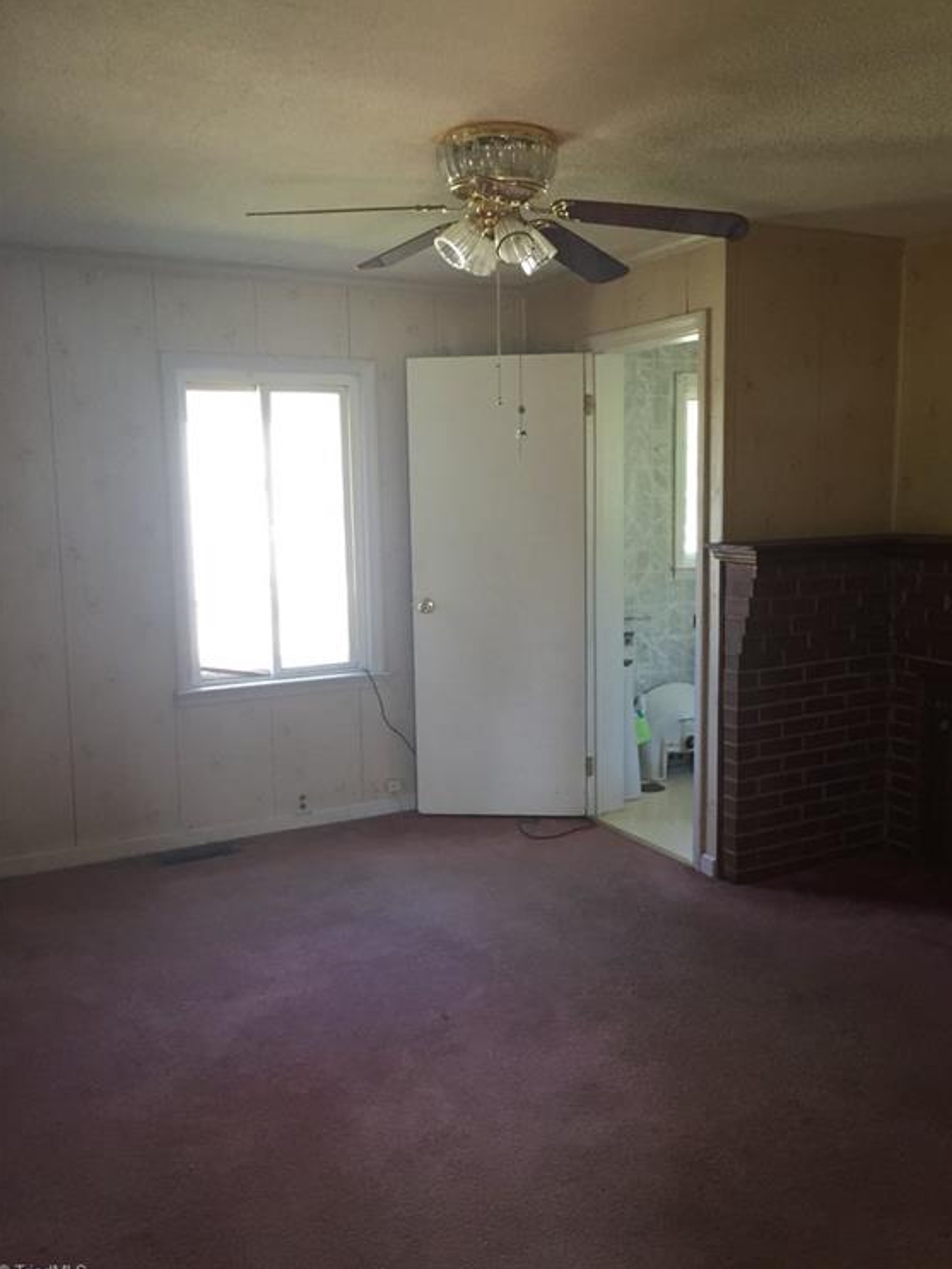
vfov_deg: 59.9
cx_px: 487
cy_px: 628
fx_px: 1099
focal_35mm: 30
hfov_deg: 46.8
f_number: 2.2
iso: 50
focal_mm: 4.15
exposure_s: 1/30
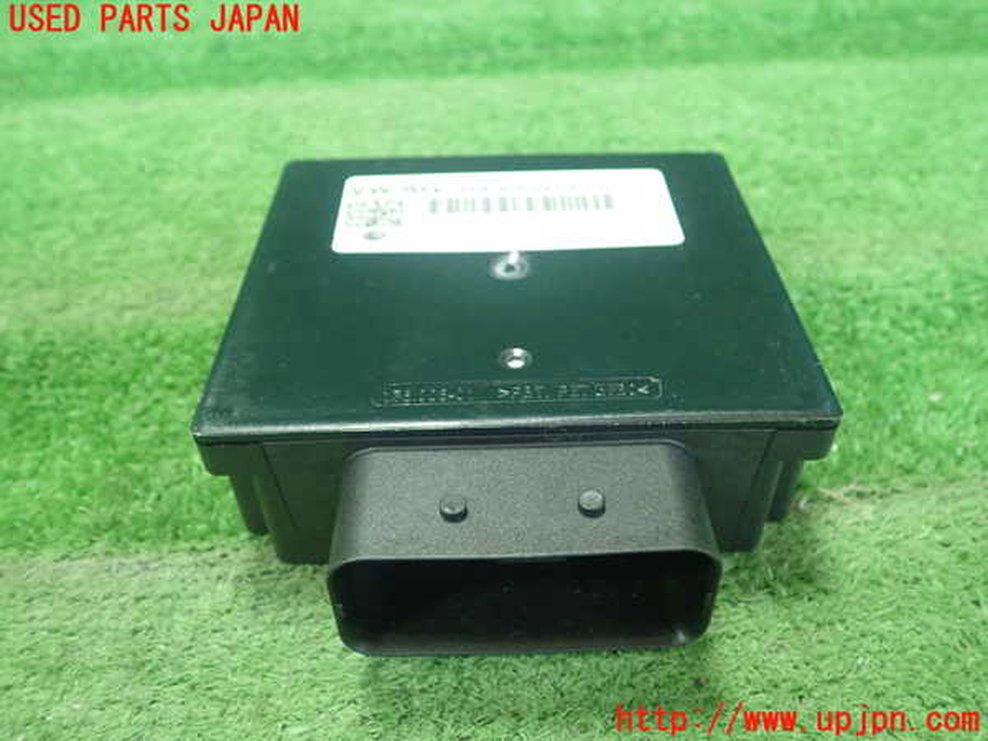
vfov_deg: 46.8
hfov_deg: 60.0
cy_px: 370
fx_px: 856
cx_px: 494
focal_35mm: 30
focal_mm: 5.5
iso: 640
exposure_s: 1/125
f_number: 2.3
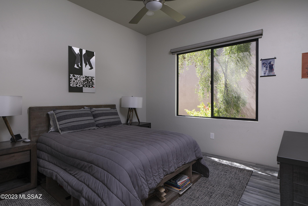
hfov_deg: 90.0
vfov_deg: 67.4
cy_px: 103
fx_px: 154
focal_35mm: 18
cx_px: 154
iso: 200
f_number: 7.1
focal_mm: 18
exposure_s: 1/50
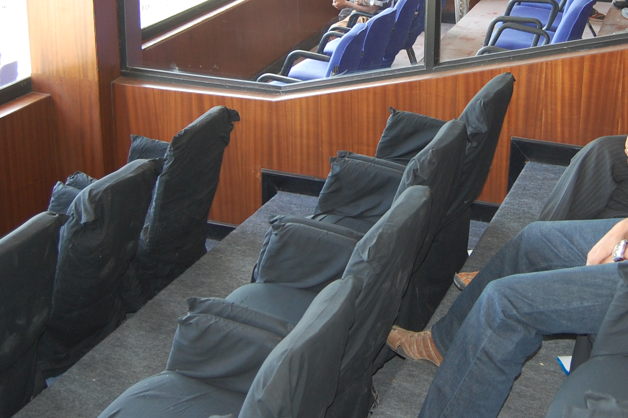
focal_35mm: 59
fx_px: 1028
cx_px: 412
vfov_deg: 22.5
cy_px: 50
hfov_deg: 33.7
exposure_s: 1/60
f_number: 3.8
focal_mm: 20
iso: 400
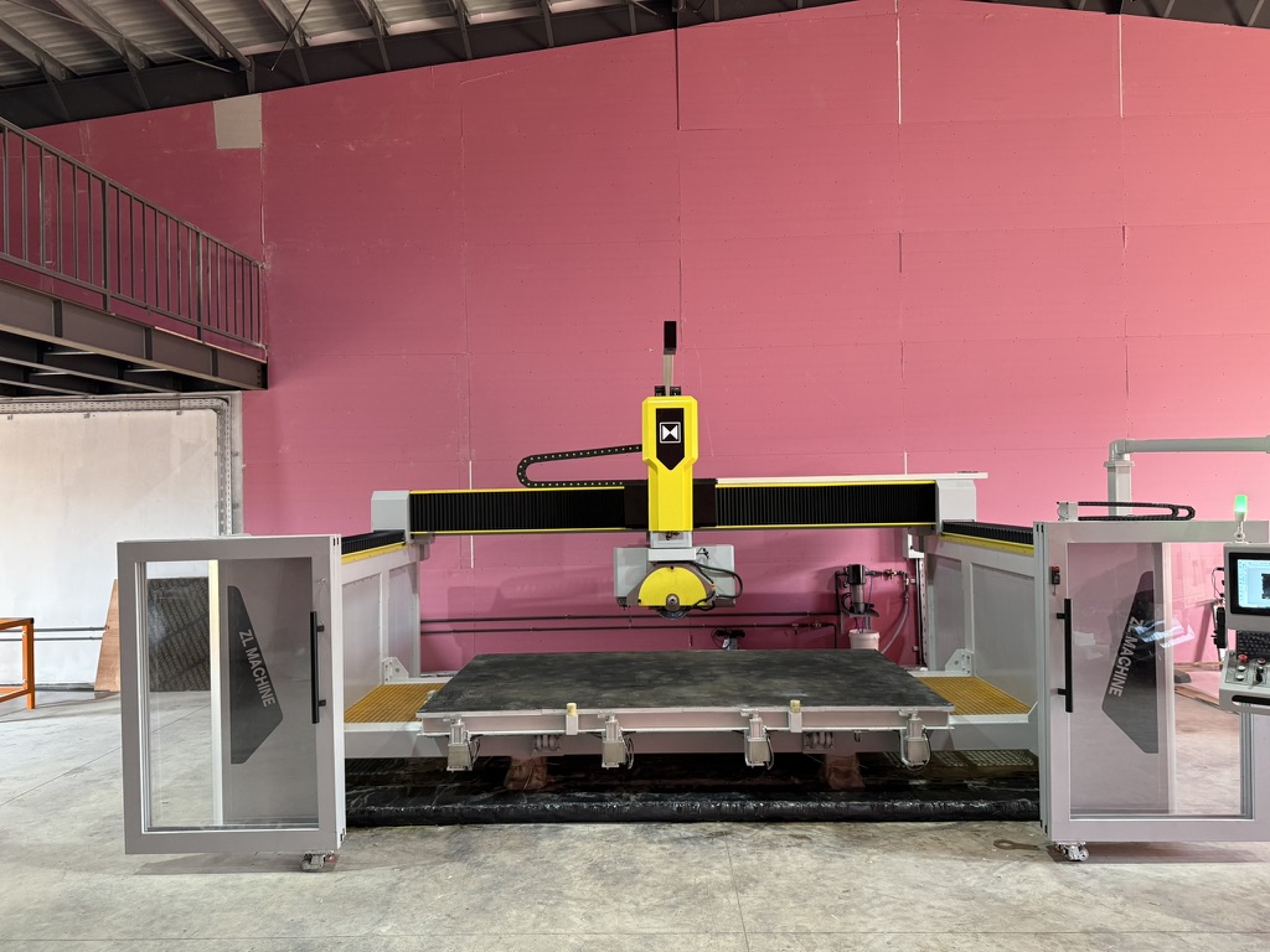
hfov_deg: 71.6
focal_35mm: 24
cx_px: 635
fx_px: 881
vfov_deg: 56.8
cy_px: 476
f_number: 1.78
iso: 250
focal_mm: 6.76
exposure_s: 1/50
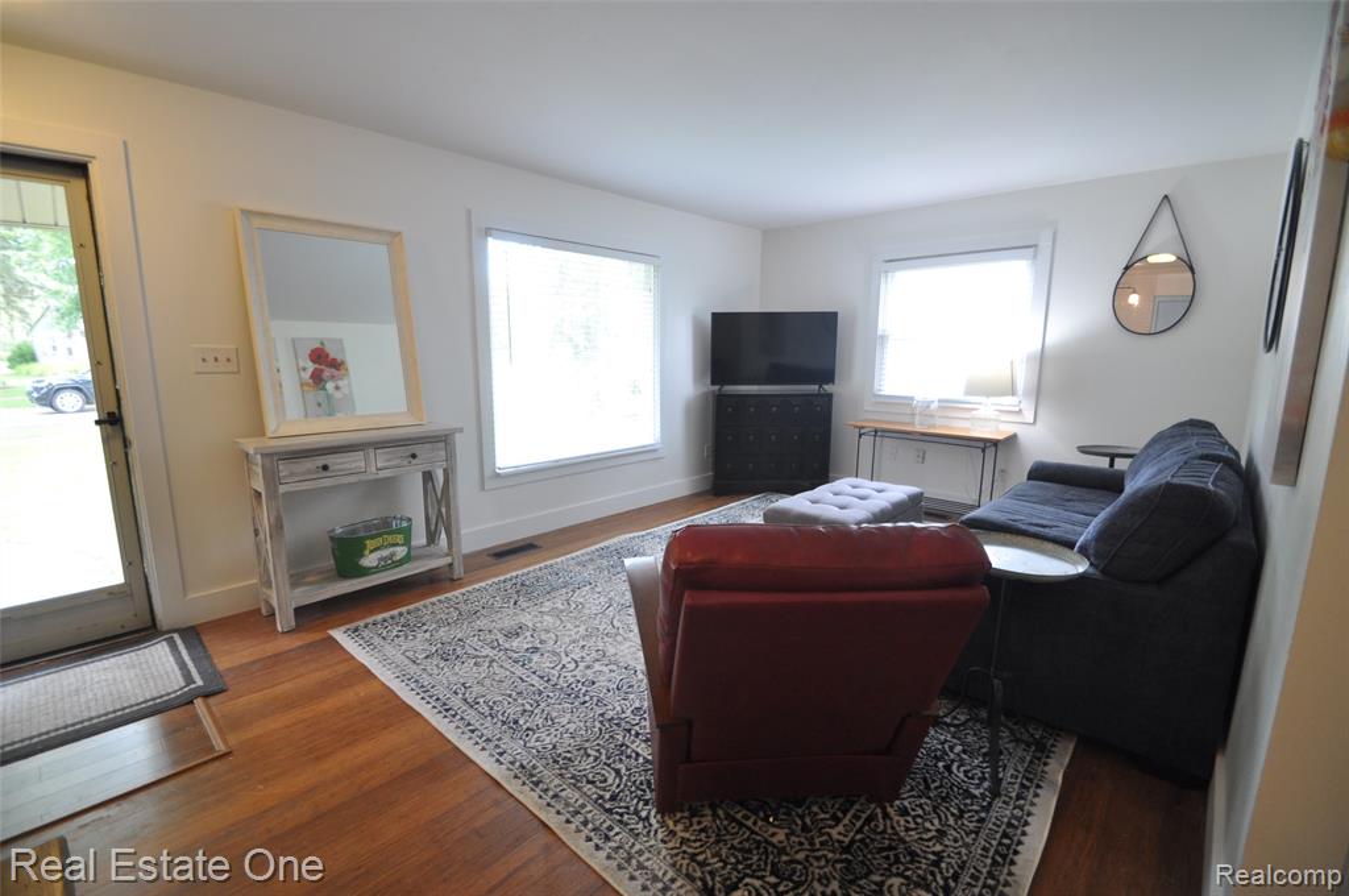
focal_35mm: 15
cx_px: 674
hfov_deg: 100.5
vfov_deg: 77.2
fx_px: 561
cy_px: 448
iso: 640
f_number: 4
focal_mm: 10
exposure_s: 1/60
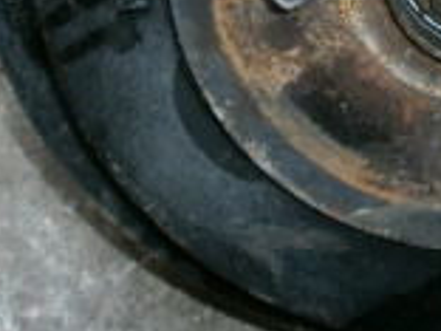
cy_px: -181
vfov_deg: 12.6
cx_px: 294
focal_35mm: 111
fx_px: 1414
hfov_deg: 17.7
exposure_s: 1/30
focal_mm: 4.8
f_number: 2.9
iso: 125
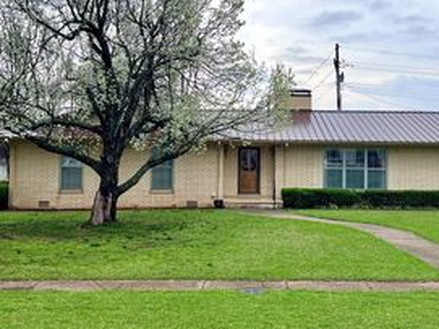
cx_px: 272
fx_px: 608
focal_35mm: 48
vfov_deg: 30.2
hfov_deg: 39.4
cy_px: 139
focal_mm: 5.7
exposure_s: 1/3968
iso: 50
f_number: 1.5
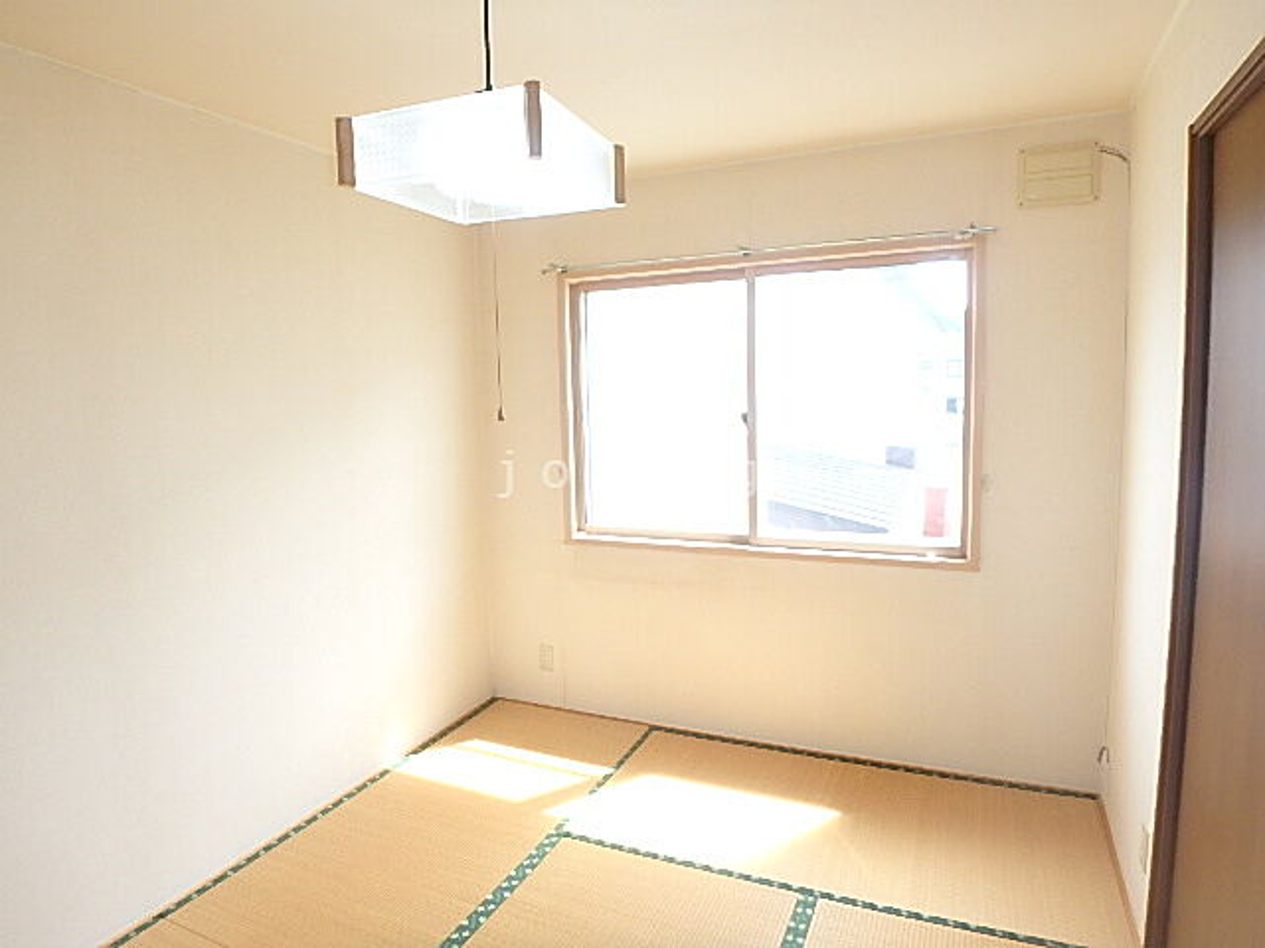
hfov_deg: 79.0
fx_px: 767
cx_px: 632
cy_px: 474
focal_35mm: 21
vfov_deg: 63.4
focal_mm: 3.7
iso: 125
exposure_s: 1/60
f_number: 3.5
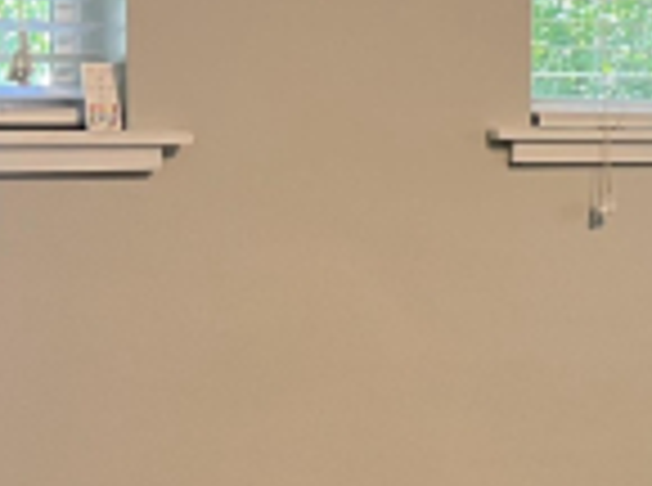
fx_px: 2255
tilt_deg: -2.5
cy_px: 194
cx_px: 1270
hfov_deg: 14.1
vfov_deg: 12.3
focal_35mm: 120
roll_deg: -1.3
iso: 125
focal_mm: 5.7
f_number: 1.5
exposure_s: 1/60
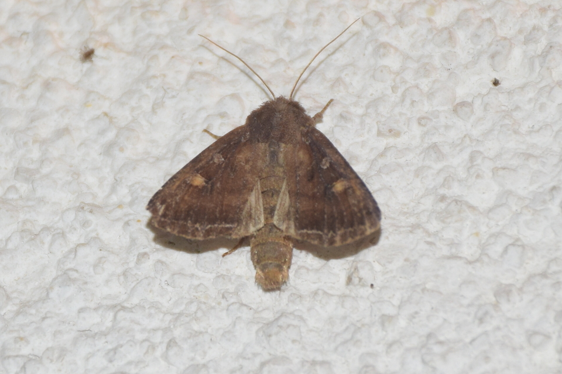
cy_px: 187
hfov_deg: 9.8
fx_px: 3278
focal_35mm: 210
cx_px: 281
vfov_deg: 6.5
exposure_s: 1/60
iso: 320
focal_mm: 140
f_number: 7.1
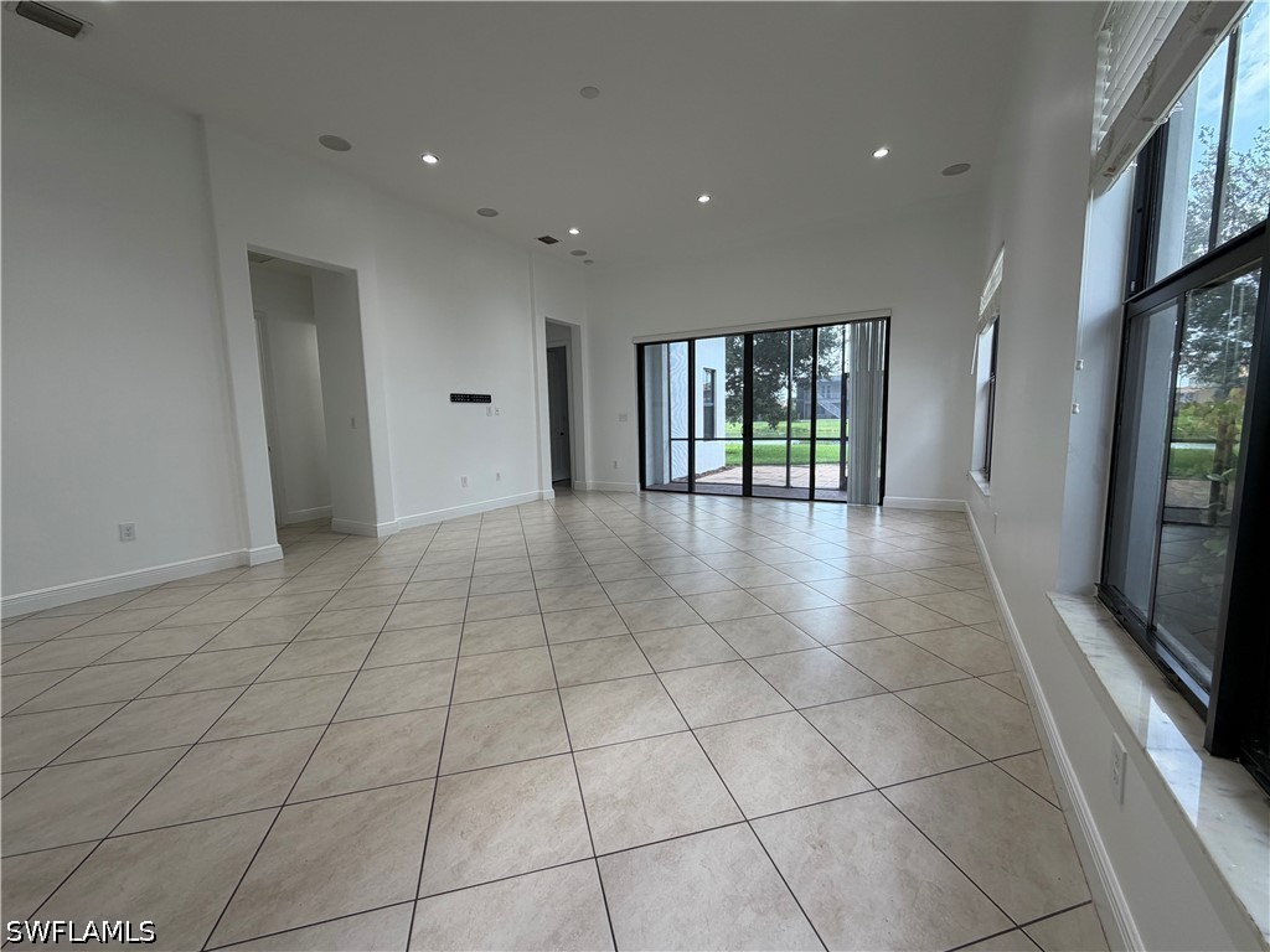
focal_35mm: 14
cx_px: 635
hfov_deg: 102.1
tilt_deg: -6.6
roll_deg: +2.2
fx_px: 514
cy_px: 476
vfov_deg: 85.7
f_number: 2.2
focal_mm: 2.22
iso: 125
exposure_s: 1/120
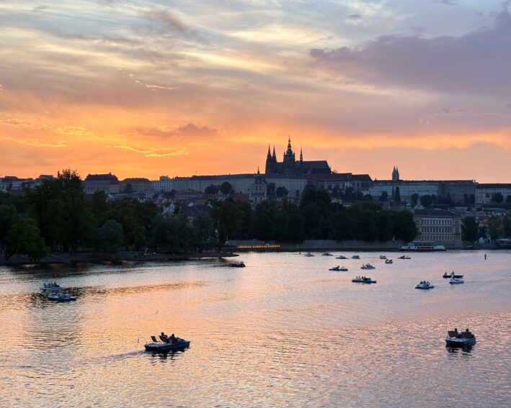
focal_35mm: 55
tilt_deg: +1.8
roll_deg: +0.2
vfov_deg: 27.6
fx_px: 832
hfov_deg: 34.1
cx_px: 242
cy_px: 205
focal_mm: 5.96
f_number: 1.6
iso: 40
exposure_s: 1/229
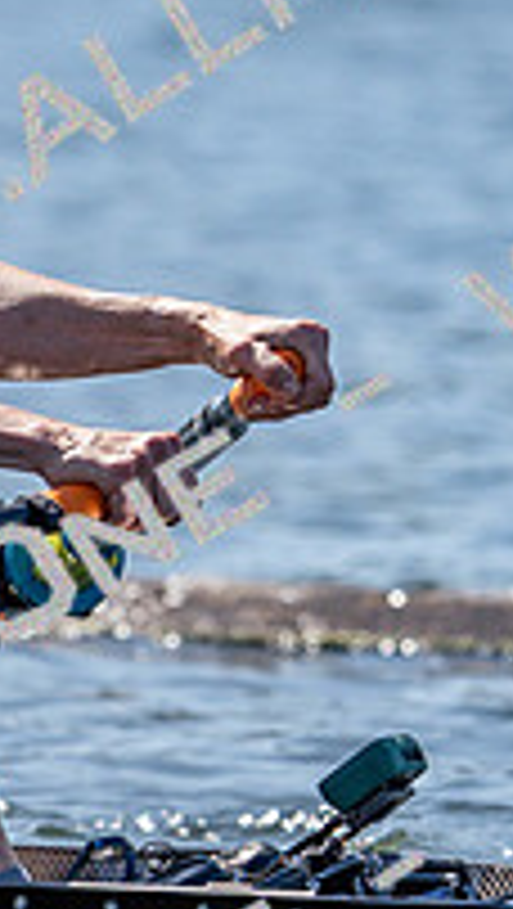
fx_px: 27113
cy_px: 416
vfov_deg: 1.9
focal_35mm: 1124
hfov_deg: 1.1
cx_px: 135
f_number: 6.3
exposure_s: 1/2000
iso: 250
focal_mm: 374
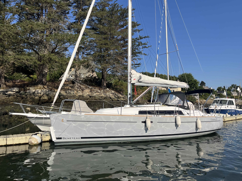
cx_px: 121
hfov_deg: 67.3
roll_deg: +0.3
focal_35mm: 26
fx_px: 182
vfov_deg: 53.1
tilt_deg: +8.5
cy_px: 90
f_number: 1.6
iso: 50
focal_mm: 5.1
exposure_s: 1/5556
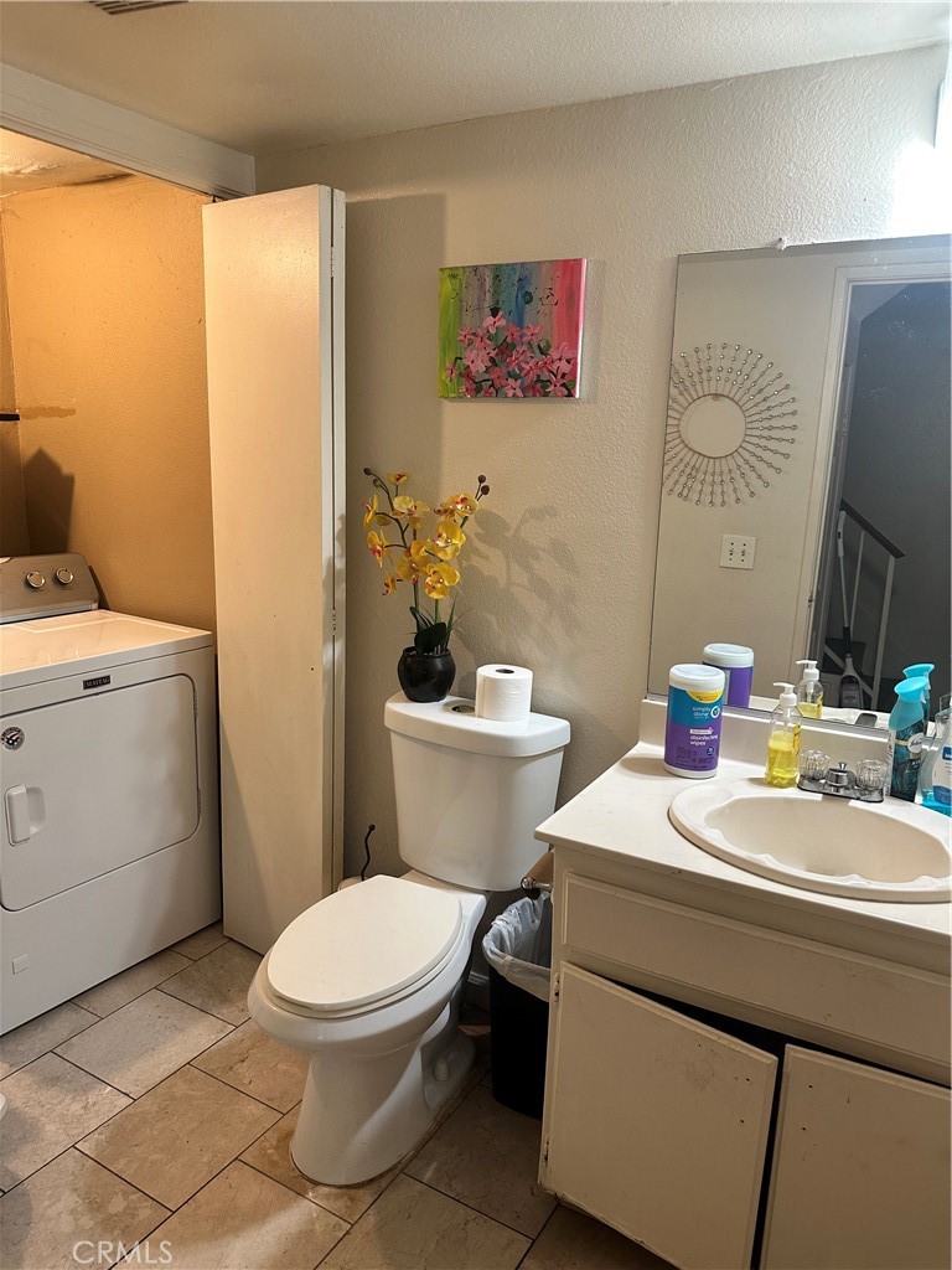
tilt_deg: -12.5
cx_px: 476
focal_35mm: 24
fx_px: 880
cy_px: 635
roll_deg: -3.0
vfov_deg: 71.6
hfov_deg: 56.8
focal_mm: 6.86
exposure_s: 1/60
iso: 200
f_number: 1.78
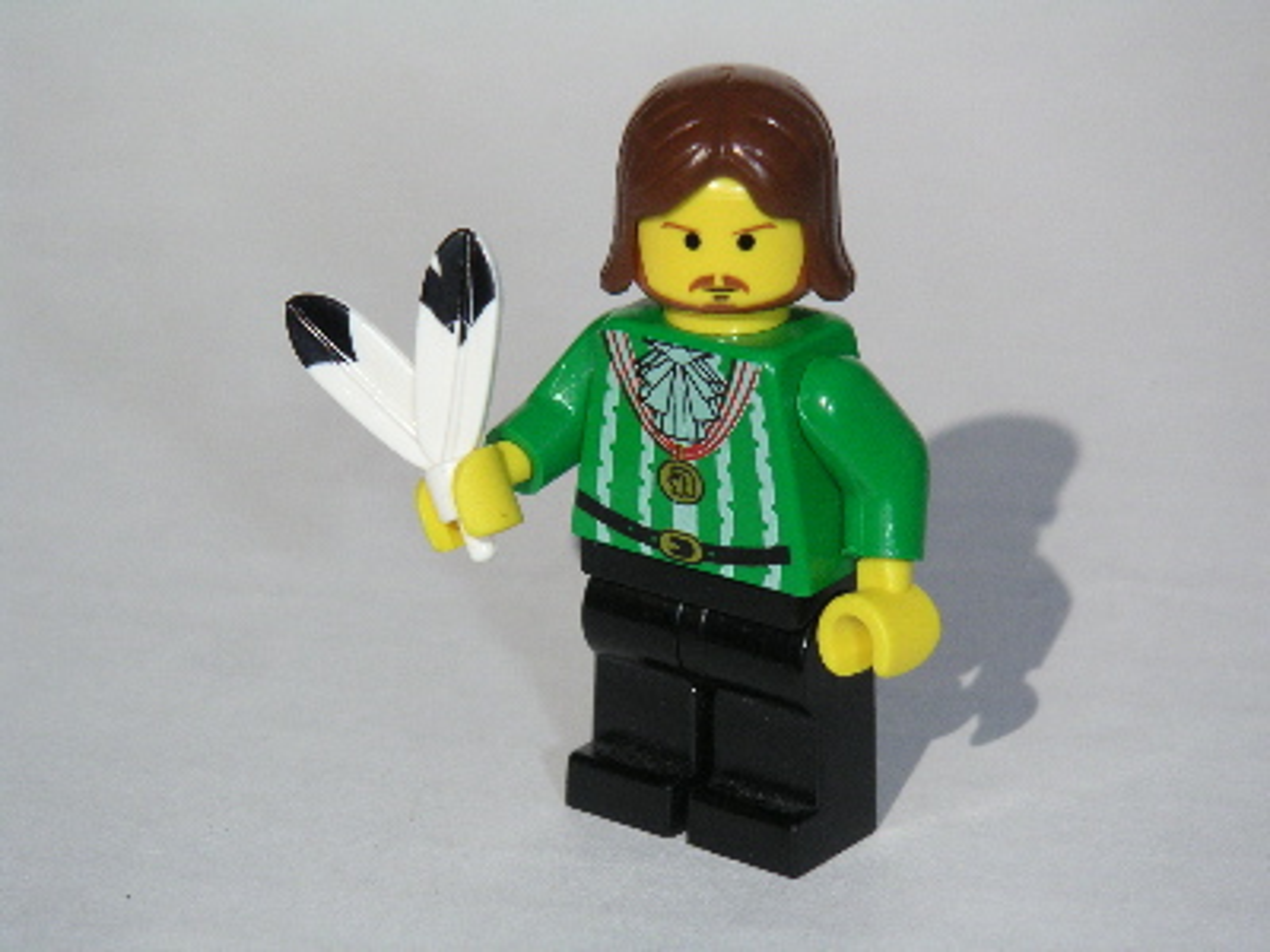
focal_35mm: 111
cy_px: 476
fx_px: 4072
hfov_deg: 17.7
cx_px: 635
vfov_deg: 13.3
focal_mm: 17.1
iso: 160
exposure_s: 1/1000
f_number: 8
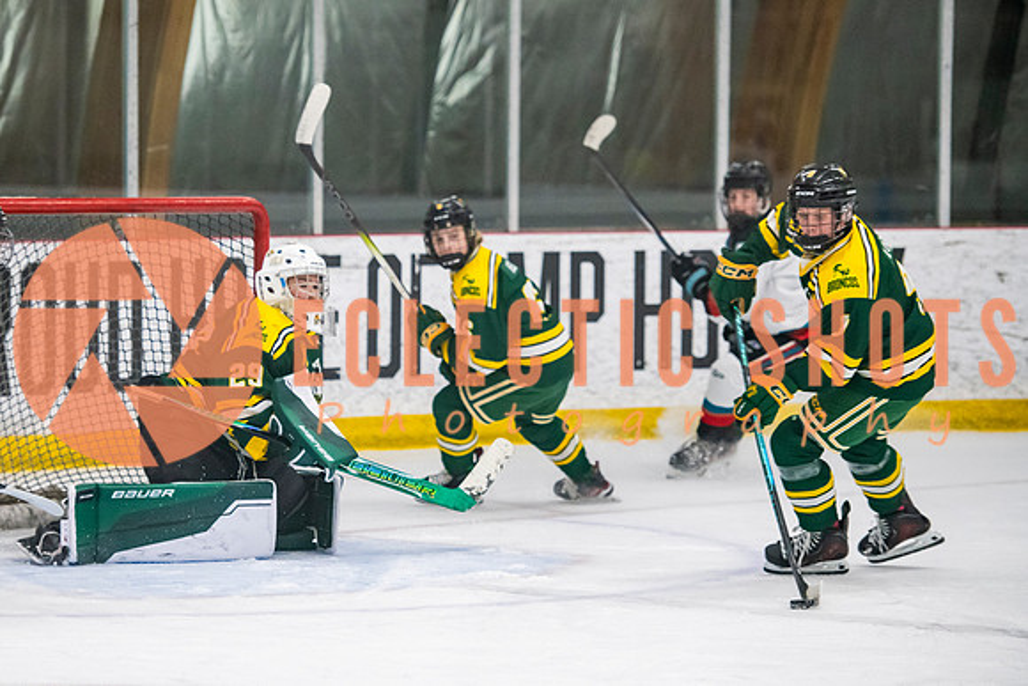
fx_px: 5417
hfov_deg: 10.8
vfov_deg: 7.2
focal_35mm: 190
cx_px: 309
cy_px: 384
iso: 2500
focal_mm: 135
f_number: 3.2
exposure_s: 1/640
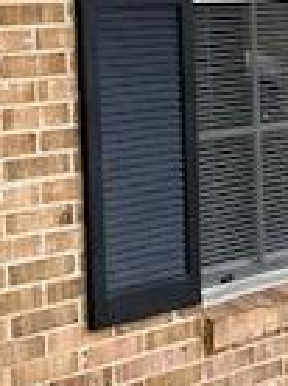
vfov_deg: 16.2
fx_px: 1346
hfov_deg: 11.1
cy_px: 67
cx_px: 570
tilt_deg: -2.8
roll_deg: +0.0
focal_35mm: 121
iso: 32
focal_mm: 4.25
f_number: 1.8
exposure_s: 1/772
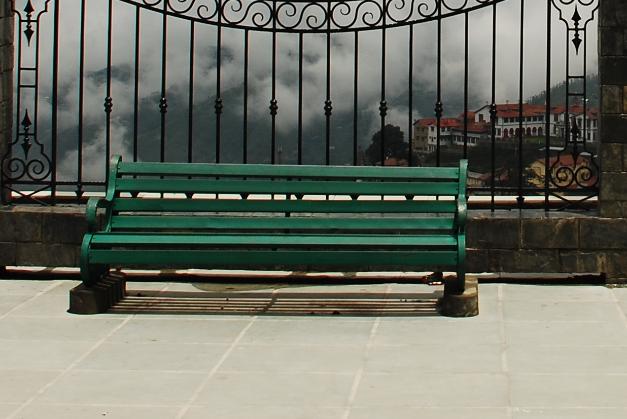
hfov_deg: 21.3
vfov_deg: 14.1
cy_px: -91
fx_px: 1639
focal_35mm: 94
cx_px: 534
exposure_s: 1/400
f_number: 10
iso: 125
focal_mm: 20
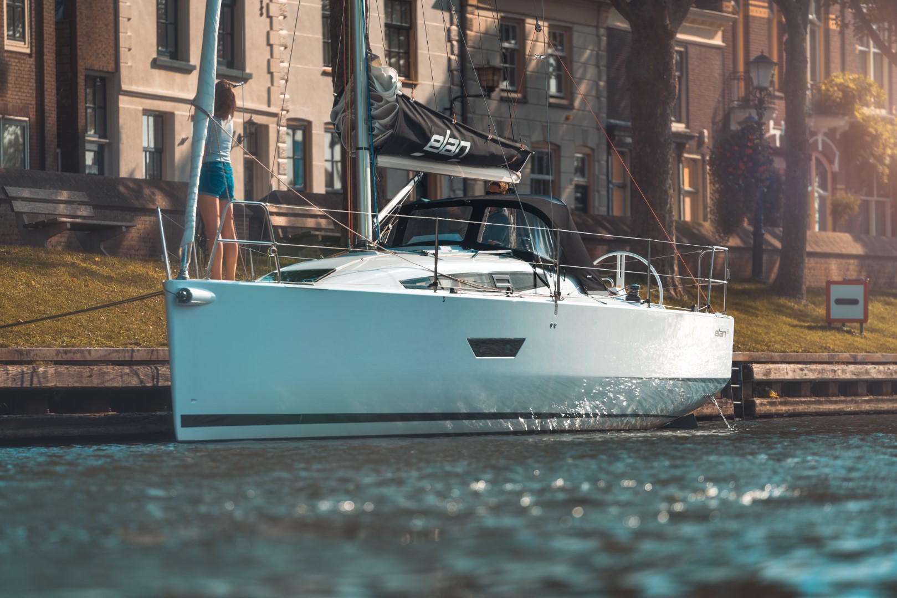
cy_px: 299
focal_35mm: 200
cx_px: 448
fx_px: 4984
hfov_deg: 10.3
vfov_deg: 6.9
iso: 50
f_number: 3.5
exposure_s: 1/800
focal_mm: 200
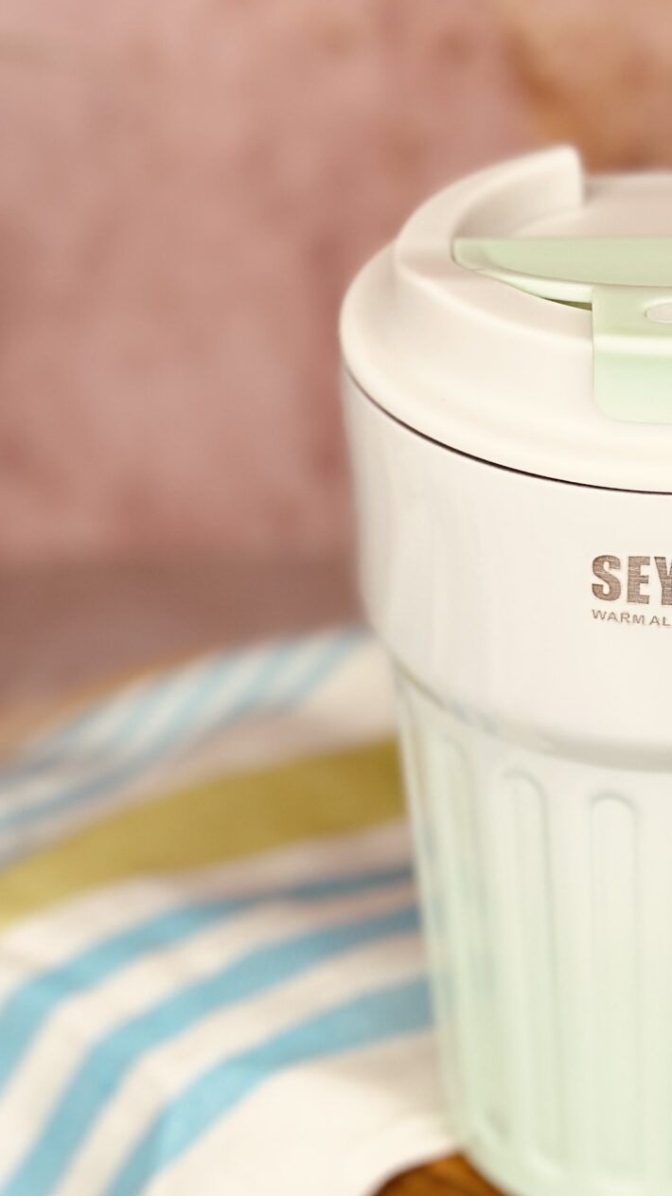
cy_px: 677
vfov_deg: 20.2
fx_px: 3359
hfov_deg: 11.3
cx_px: 689
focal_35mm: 106
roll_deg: -0.6
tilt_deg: -31.7
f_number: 1.78
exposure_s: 1/503
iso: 80
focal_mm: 6.86
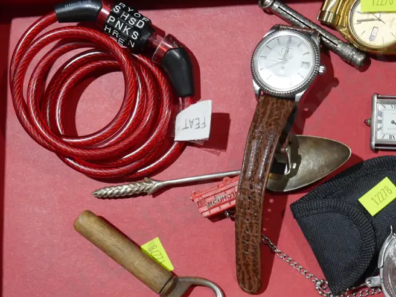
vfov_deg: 18.9
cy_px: 171
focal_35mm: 78
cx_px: 236
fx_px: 893
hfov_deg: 25.0
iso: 640
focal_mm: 25
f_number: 5.3
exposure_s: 1/60
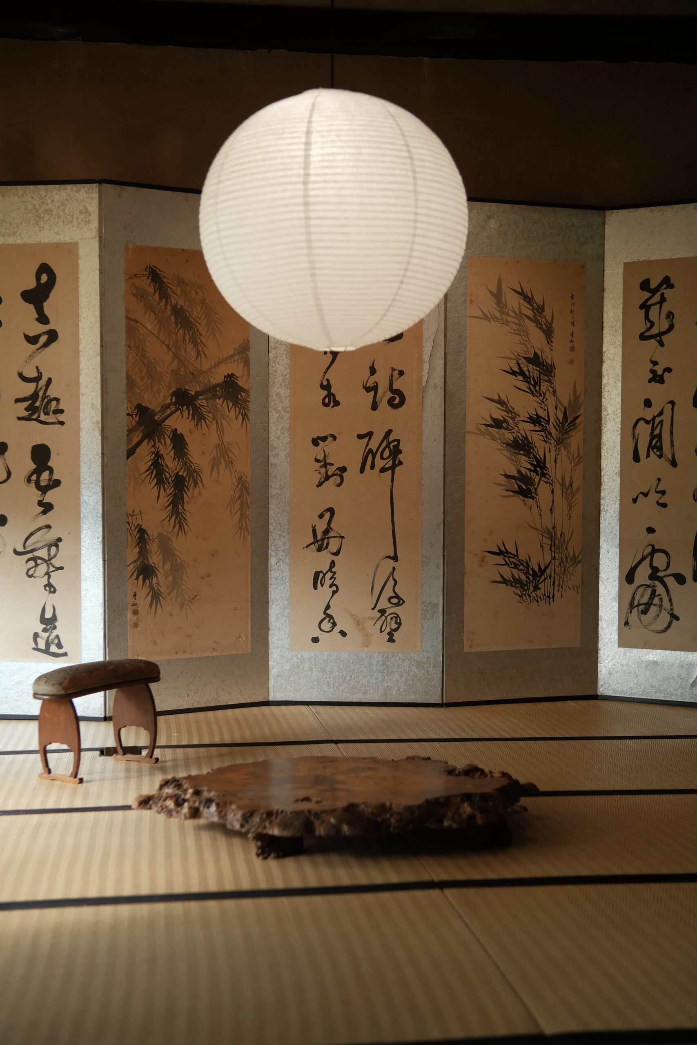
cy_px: 522
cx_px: 348
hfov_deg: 27.0
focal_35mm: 50
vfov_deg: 39.6
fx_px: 1452
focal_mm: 33
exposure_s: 1/250
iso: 320
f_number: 1.8
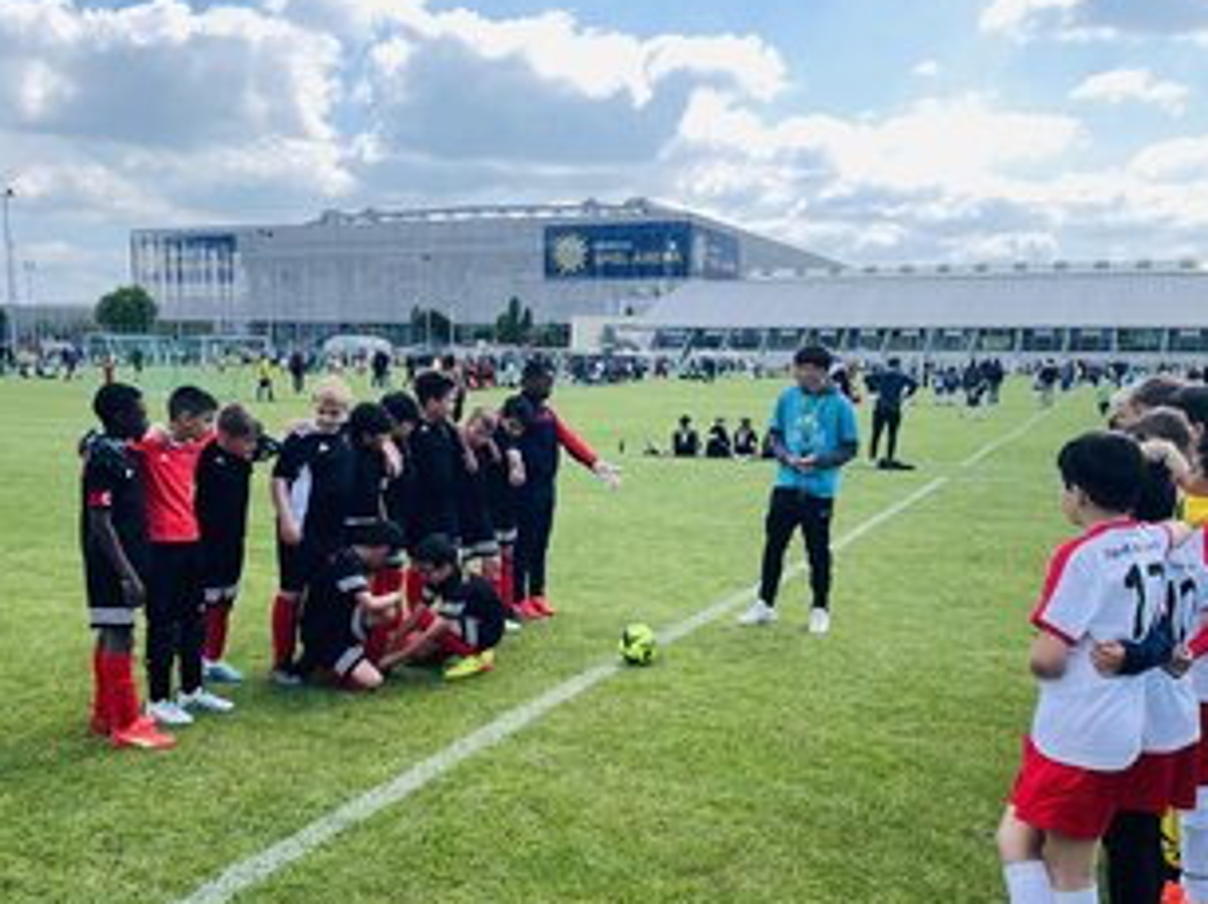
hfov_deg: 54.0
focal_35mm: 34
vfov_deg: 41.6
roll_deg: +0.8
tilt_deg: -12.5
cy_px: 537
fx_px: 1186
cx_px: 588
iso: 32
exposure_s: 1/3401
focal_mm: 4.2
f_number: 1.6
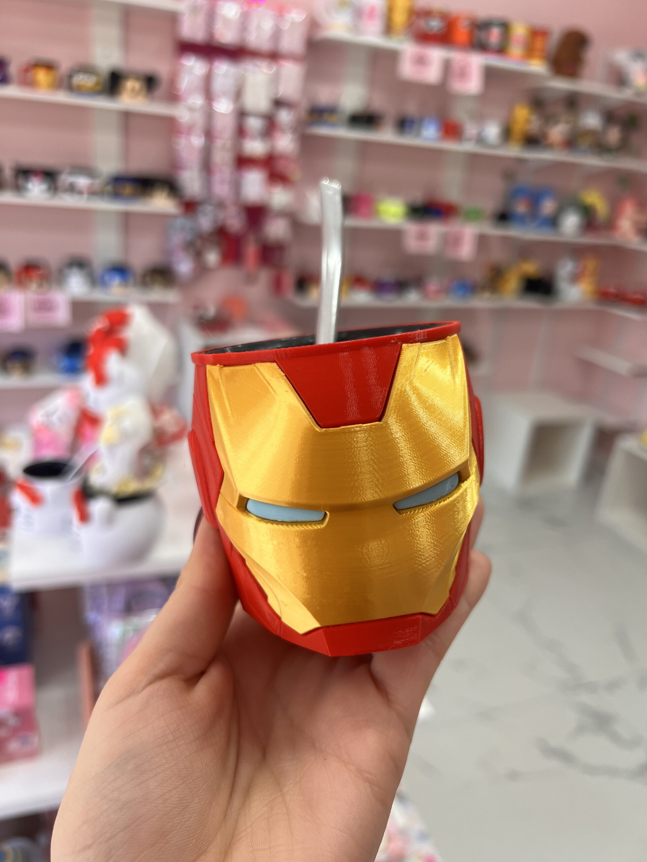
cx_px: 324
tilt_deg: -23.3
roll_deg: -6.0
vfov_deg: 67.3
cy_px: 431
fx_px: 648
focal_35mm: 26
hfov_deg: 53.1
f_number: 1.5
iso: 40
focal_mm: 5.7
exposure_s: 1/183
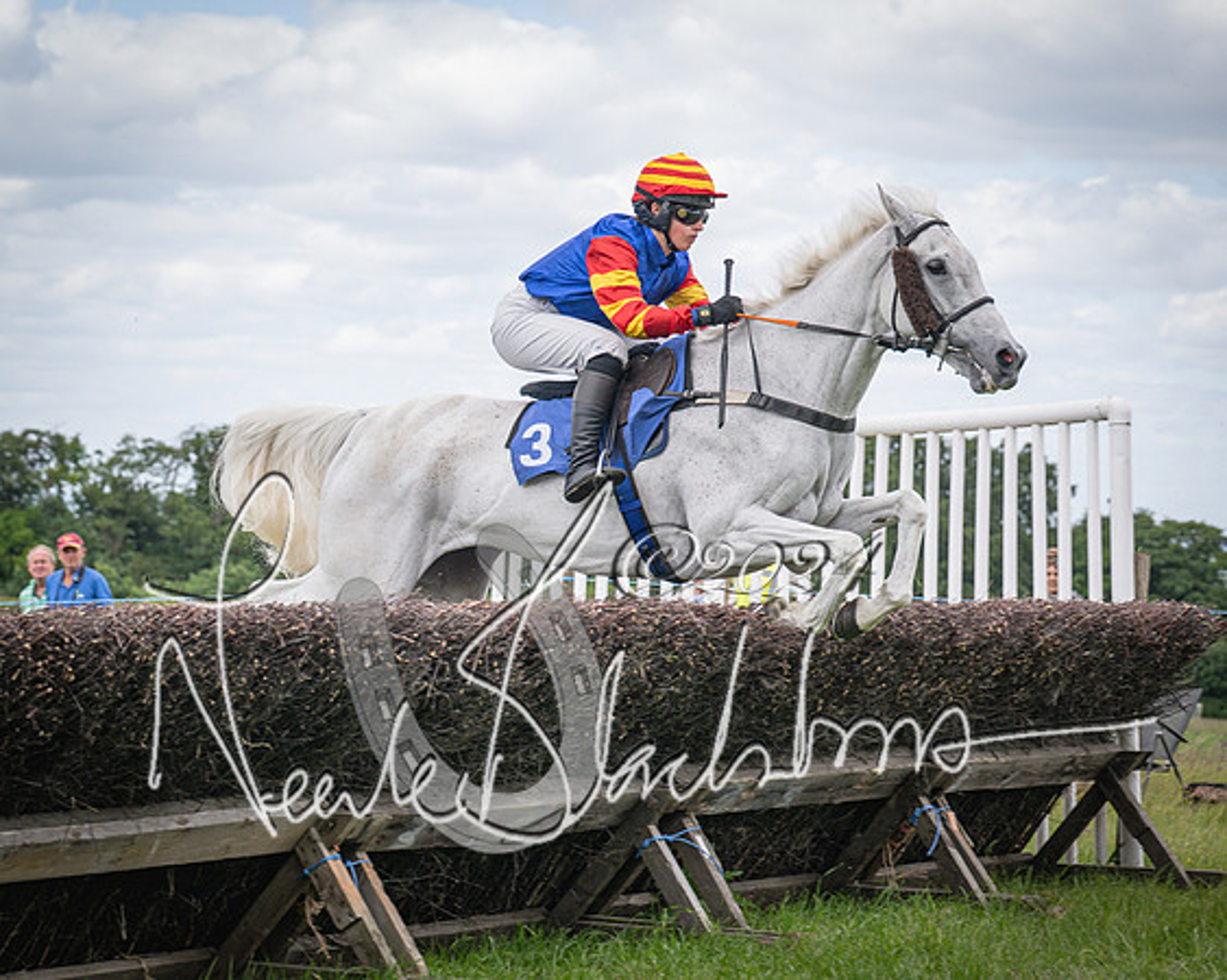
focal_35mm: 117
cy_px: 444
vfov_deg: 13.2
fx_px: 4249
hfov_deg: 16.4
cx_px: 457
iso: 400
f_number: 4
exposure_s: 1/1600
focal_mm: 70
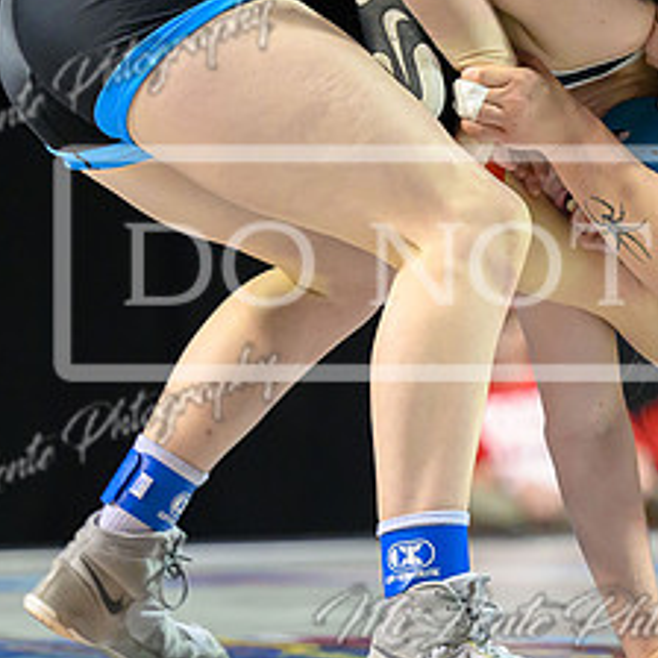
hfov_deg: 4.9
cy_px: 329
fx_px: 7635
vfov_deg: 4.9
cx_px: 864
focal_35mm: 355
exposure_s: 1/800
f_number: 2.8
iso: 4000
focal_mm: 120
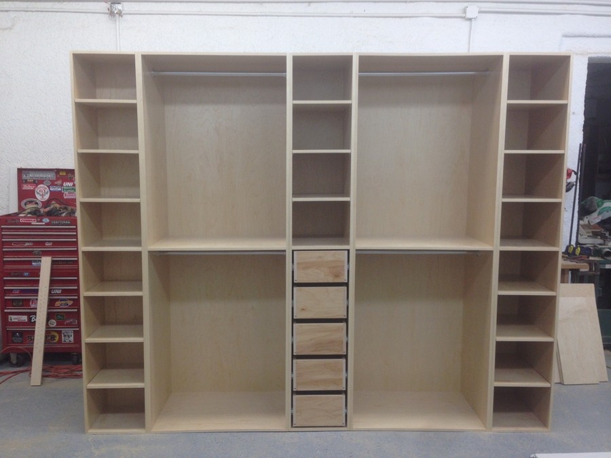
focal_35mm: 33
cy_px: 229
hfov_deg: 55.4
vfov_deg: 42.9
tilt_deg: -5.5
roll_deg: -2.5
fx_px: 582
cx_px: 306
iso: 64
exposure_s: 1/60
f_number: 2.4
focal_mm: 4.12
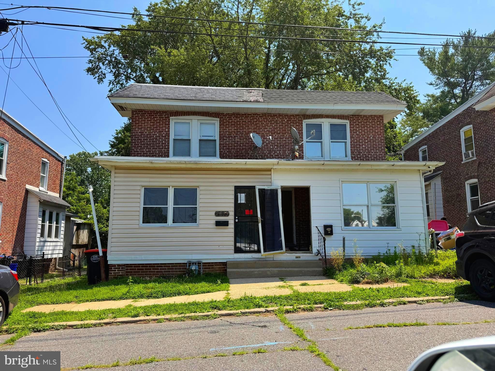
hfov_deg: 71.6
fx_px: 343
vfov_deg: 56.8
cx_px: 248
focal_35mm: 24
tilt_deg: +9.9
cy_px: 186
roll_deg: +1.0
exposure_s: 1/3425
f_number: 1.78
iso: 80
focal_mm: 6.76
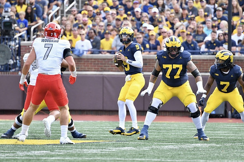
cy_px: 81
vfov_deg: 2.3
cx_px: 122
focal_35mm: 600
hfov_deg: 3.4
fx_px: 4064
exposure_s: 1/1000
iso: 1250
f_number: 5.6
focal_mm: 400
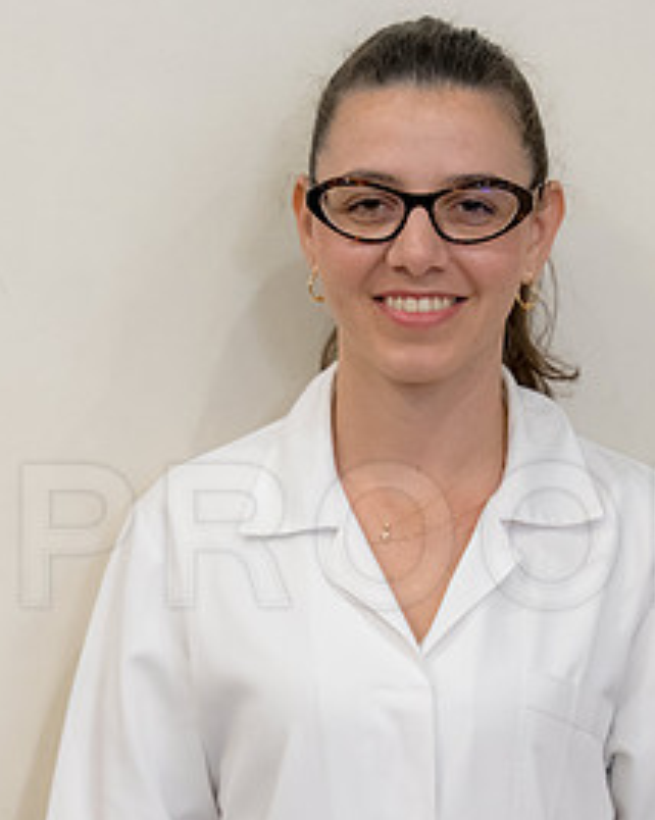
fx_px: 5847
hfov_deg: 6.4
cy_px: 542
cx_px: 373
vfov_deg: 8.0
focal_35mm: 241
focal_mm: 153
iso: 5000
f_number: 4
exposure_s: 1/80
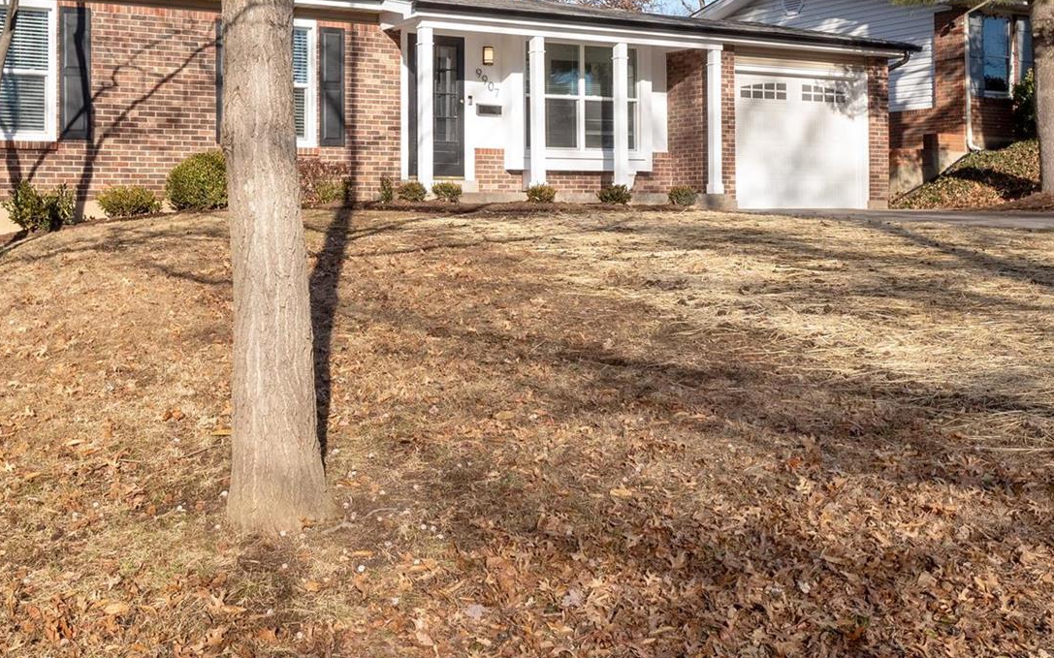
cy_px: 179
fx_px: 1206
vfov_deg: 30.1
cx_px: 445
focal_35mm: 42
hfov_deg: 47.0
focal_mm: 14
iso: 400
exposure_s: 1/500
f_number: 8
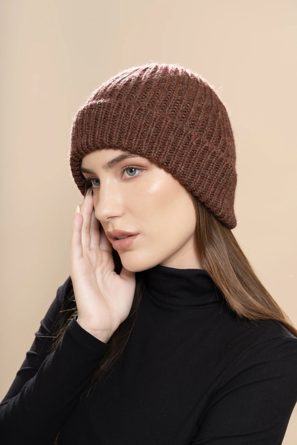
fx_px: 866
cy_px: 222
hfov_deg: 19.5
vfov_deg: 28.8
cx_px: 148
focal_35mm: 70
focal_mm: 70
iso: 100
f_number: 7.1
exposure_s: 1/250
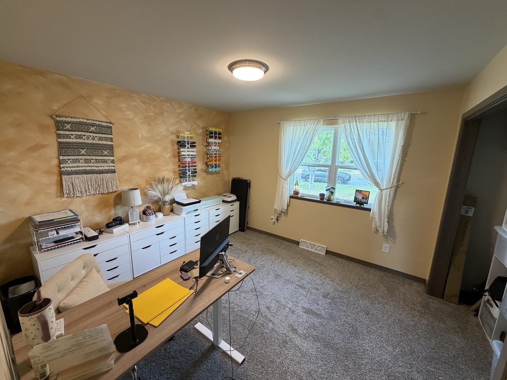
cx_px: 254
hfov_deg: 102.1
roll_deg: -1.4
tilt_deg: -12.0
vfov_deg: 85.7
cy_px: 190
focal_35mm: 14
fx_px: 205
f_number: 2.2
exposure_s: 1/60
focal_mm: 2.22
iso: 250
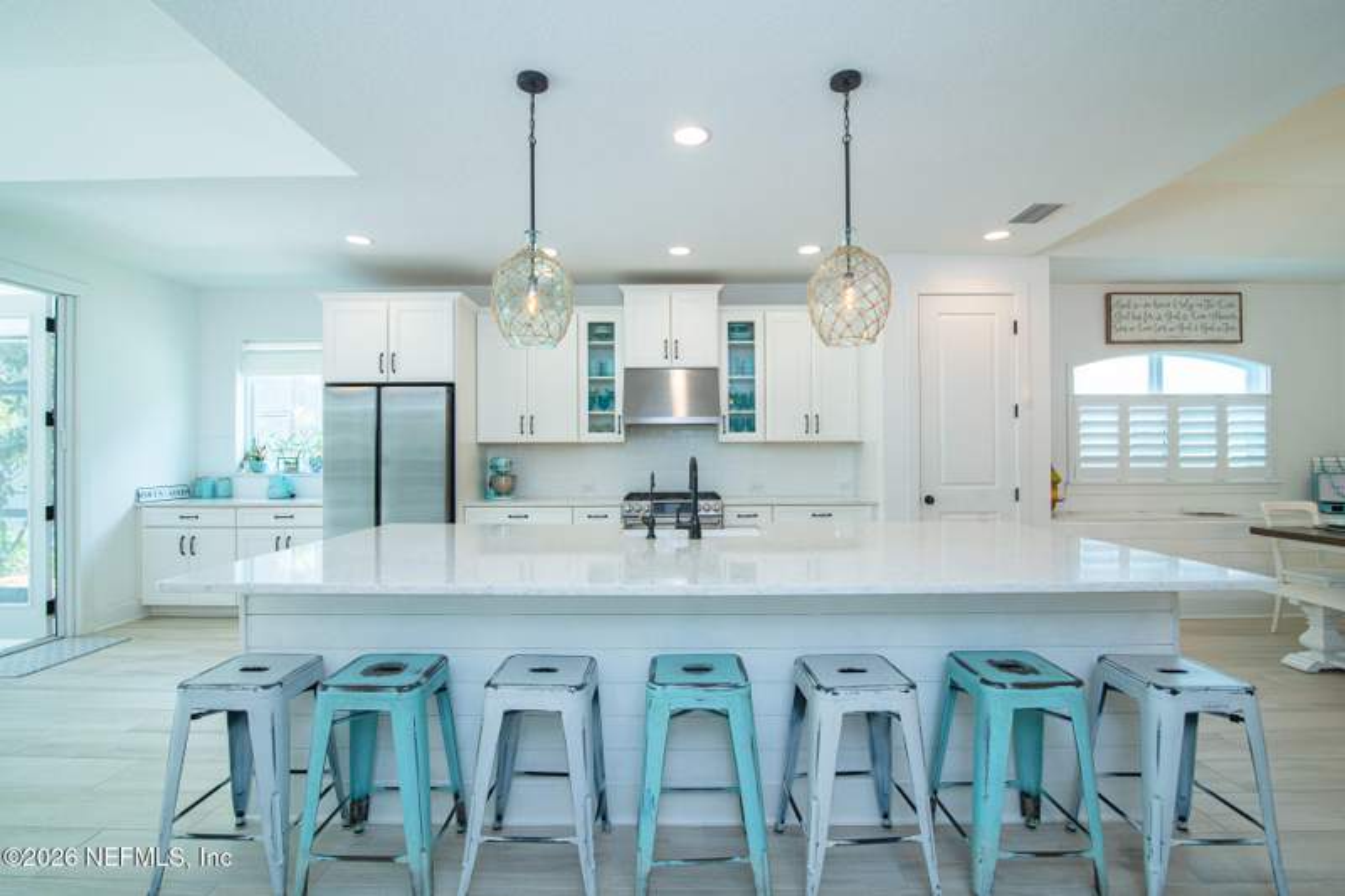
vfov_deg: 73.7
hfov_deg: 96.7
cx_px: 672
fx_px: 598
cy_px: 448
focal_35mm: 16
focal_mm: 16
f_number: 8
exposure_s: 1/15
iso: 250
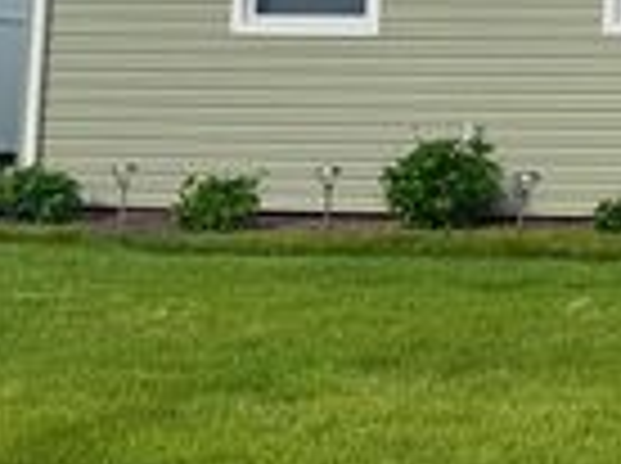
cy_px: -43
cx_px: 927
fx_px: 1558
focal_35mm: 87
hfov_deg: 19.6
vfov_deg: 16.4
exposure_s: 1/4975
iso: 80
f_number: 1.78
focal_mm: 6.76
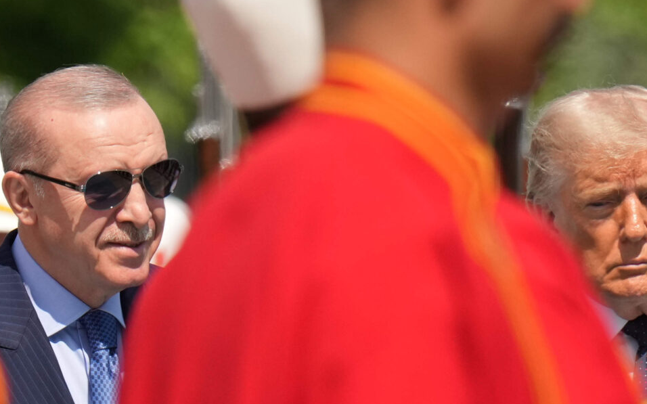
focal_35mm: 1638
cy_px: 292
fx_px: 28876
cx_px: 699
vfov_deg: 0.8
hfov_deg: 1.3
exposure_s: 1/2500
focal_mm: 400
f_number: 6.3
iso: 640
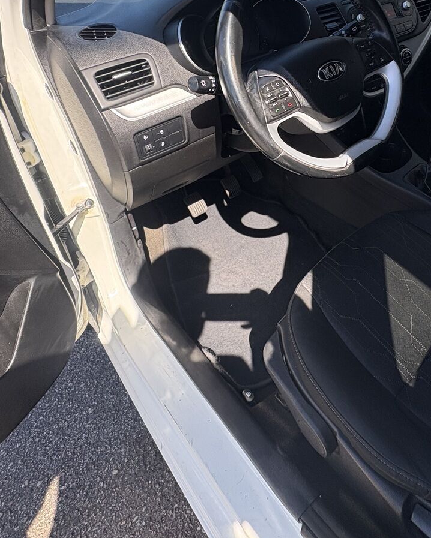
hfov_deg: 53.4
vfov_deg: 63.5
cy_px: 160
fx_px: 414
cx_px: 301
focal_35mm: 26
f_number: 2.2
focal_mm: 2.22
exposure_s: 1/416
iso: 64
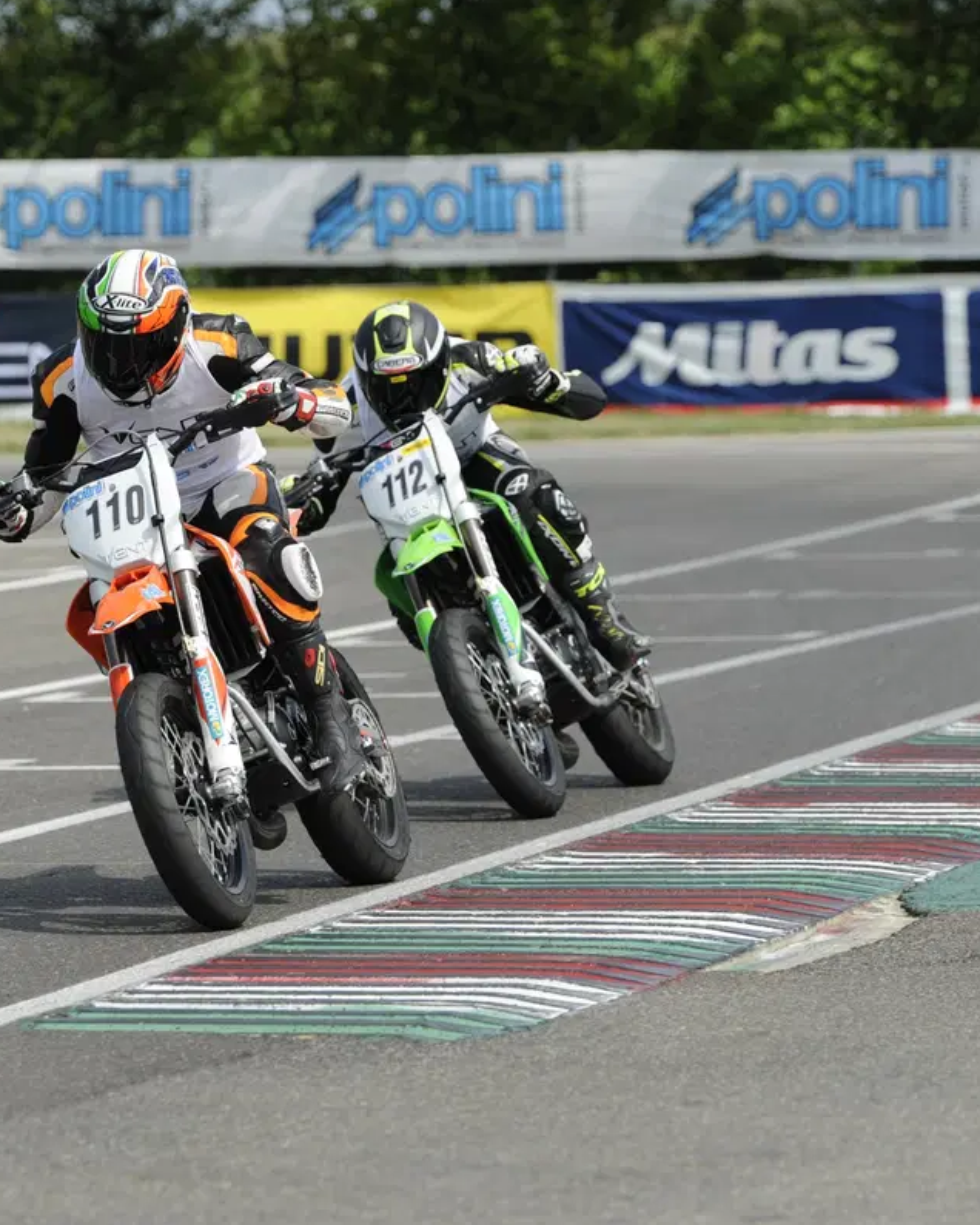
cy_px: 611
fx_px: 10006
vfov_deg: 7.0
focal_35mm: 276
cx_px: 188
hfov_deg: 5.6
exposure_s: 1/1250
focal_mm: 195
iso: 200
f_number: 5.6
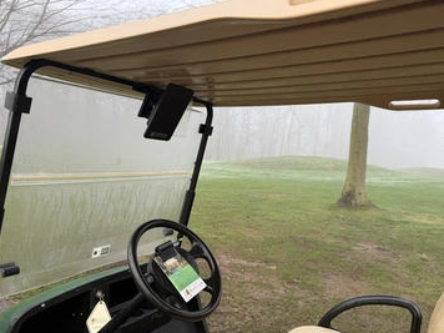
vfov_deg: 51.3
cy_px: 171
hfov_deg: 65.3
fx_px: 346
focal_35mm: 27
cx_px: 212
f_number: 1.78
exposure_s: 1/129
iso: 80
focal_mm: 6.76
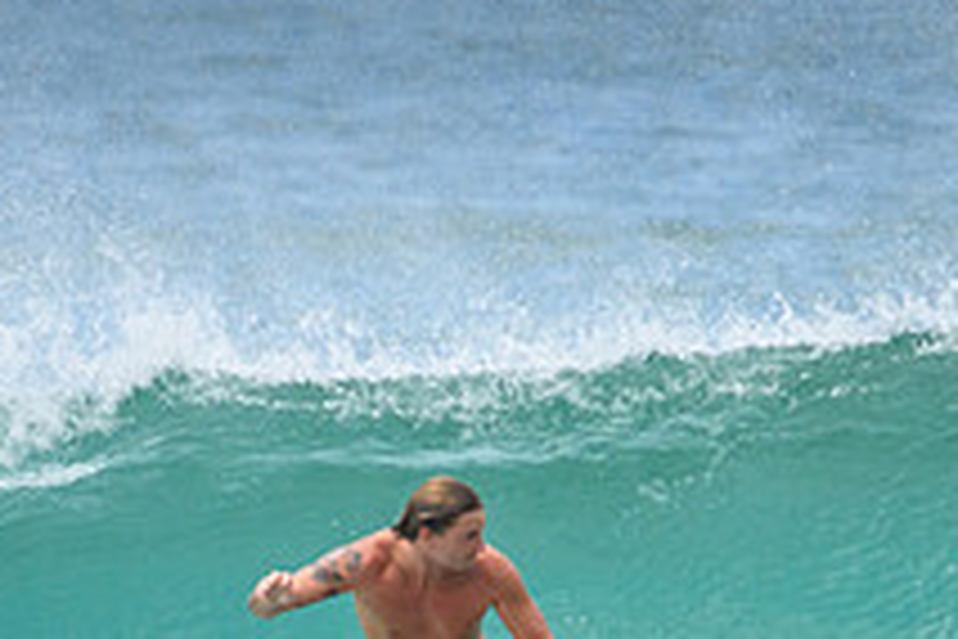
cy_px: 803
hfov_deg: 0.9
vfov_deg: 0.6
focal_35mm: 2182
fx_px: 58061
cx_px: 373
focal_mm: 800
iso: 1600
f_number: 11
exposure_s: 1/3200
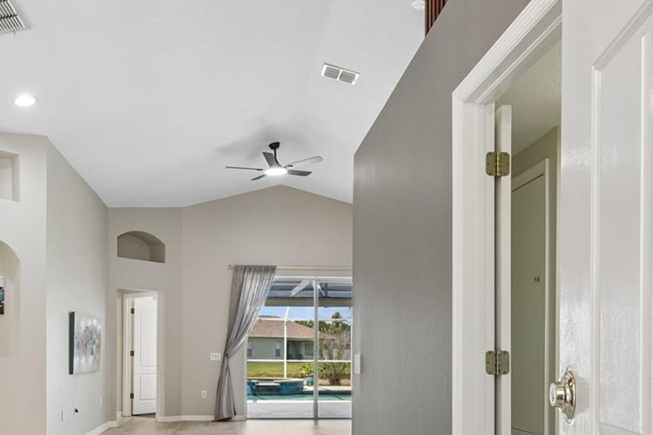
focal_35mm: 32
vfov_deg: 39.7
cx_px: 264
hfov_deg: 58.3
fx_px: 580
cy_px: 341
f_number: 7.1
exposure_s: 1/15
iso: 100
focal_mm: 10
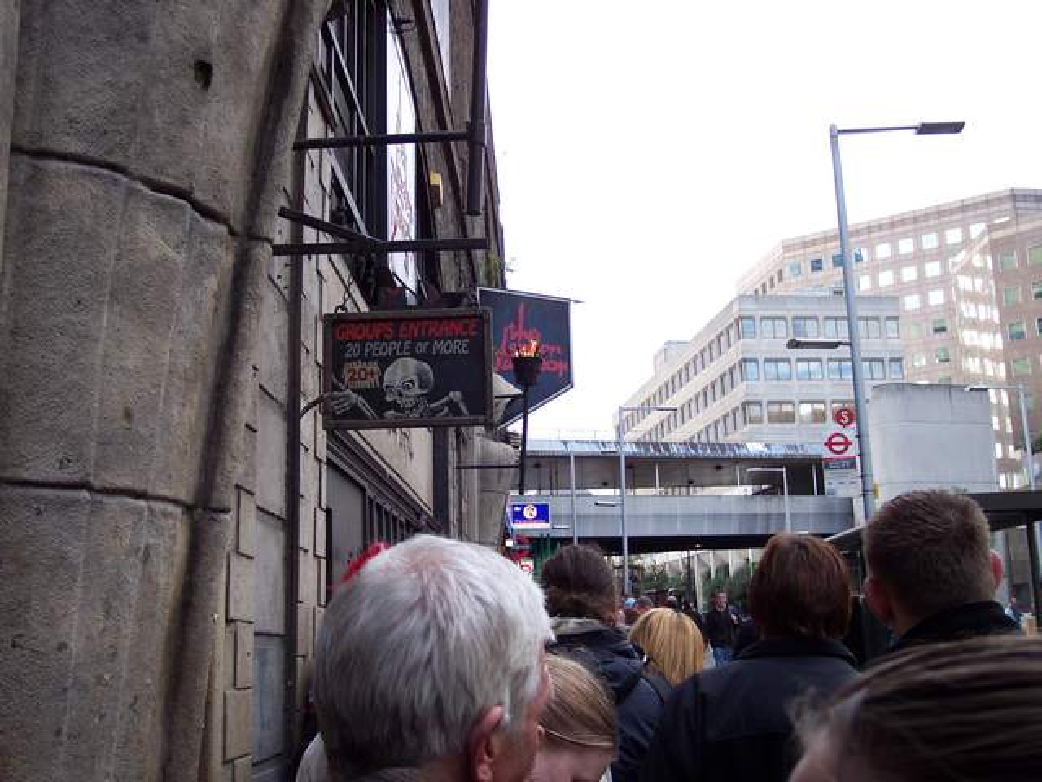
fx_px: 1144
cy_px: 391
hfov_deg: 49.0
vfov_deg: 37.7
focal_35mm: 38
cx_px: 521
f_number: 2.8
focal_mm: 8
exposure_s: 1/180
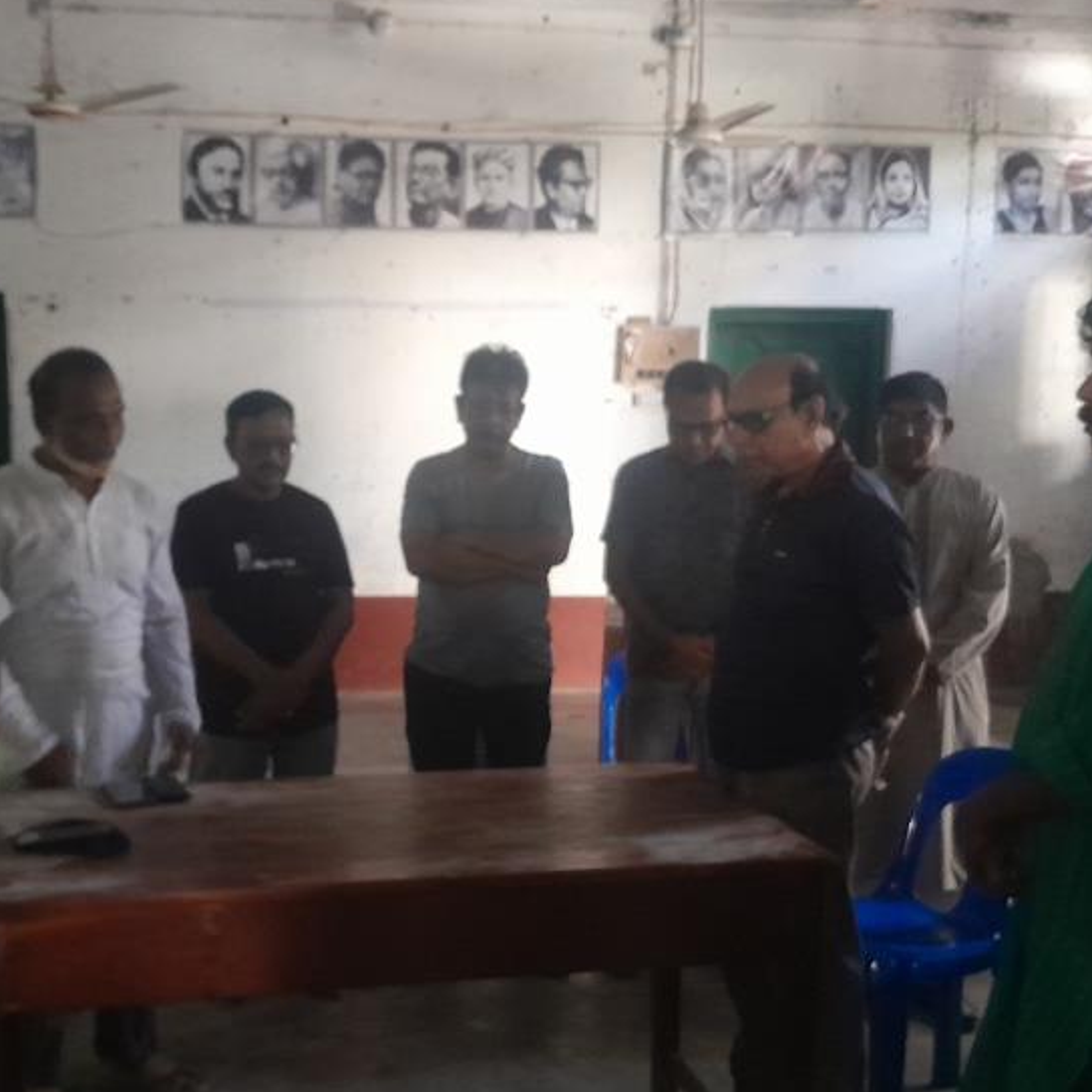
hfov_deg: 37.5
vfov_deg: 37.5
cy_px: 629
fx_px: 1606
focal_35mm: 45
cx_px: 505
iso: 800
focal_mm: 4
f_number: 1.8
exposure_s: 1/25
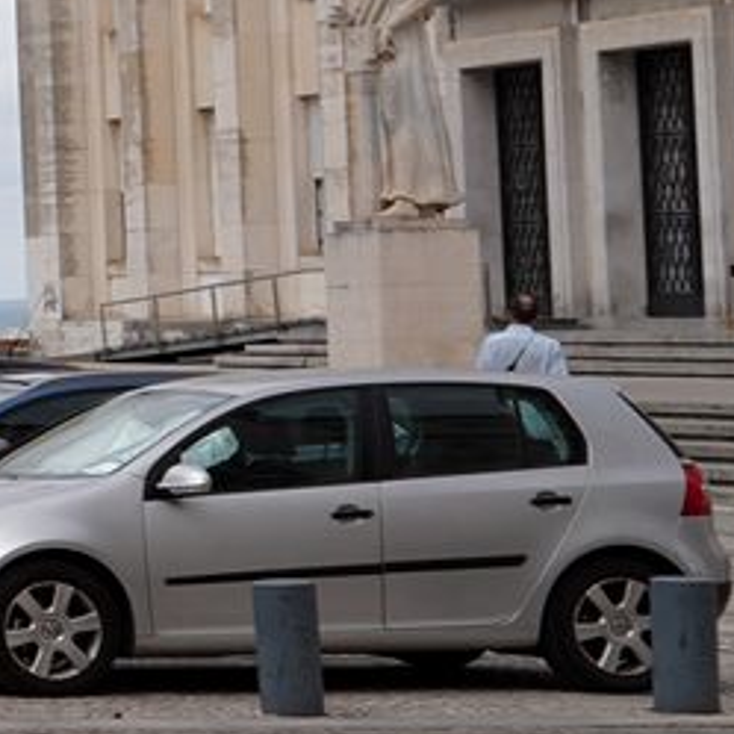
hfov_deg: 8.5
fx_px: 3934
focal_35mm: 164
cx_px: -1609
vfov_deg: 10.6
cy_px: 100
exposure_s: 1/100
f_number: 11
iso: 100
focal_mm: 24
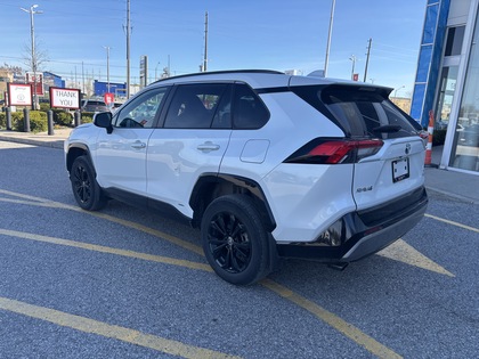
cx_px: 240
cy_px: 180
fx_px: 360
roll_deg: -3.1
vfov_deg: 53.1
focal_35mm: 26
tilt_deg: -11.2
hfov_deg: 67.3
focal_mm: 5.96
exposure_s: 1/1437
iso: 50
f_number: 1.6
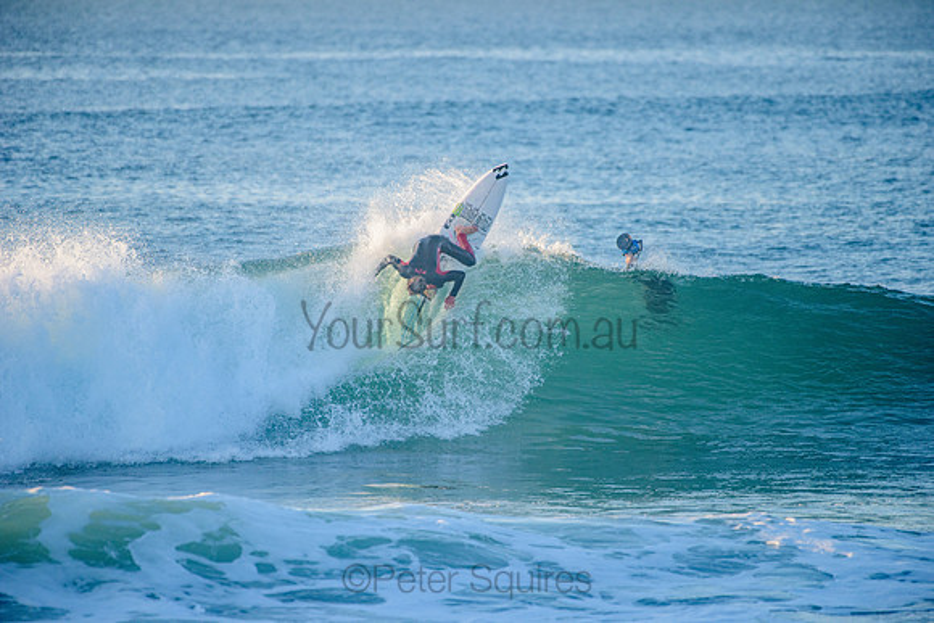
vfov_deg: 2.8
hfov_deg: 4.1
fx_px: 12975
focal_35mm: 500
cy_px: 312
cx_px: 467
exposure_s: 1/1250
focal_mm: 500
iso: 560
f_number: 5.6
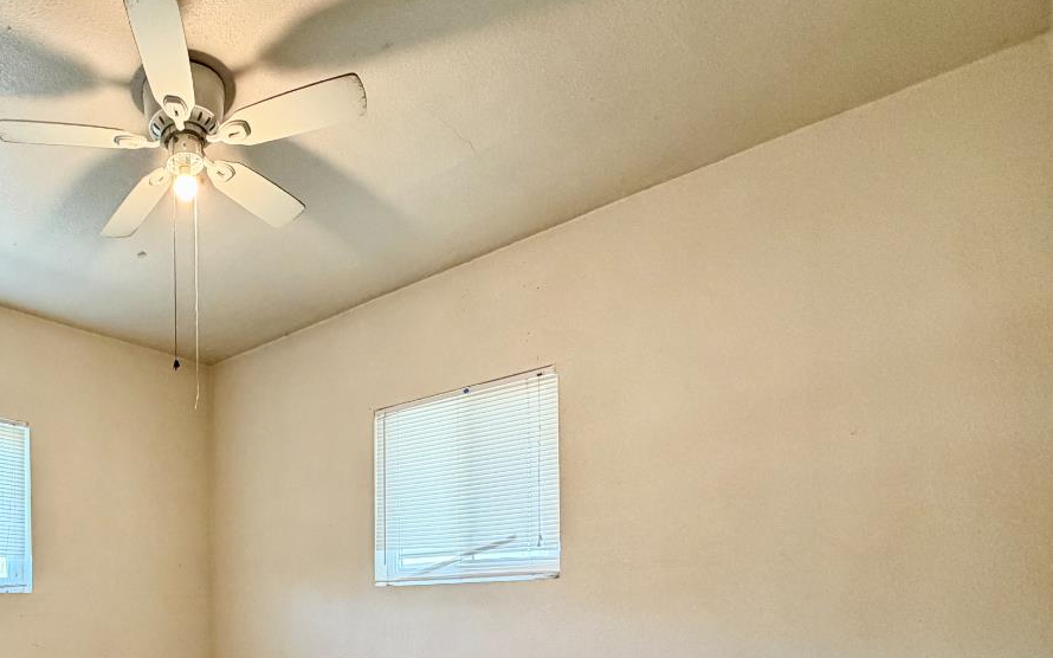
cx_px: 222
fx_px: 717
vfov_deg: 44.0
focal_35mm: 25
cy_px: 615
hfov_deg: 66.4
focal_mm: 2.22
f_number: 2.2
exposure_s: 1/60
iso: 320
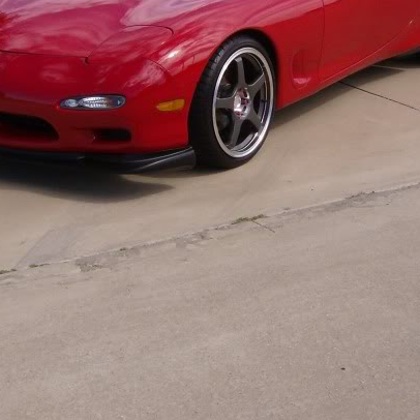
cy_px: 72
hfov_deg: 21.6
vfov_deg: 21.3
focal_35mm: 80
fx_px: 1098
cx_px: 226
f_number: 4.7
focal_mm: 6
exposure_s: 1/693
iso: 100
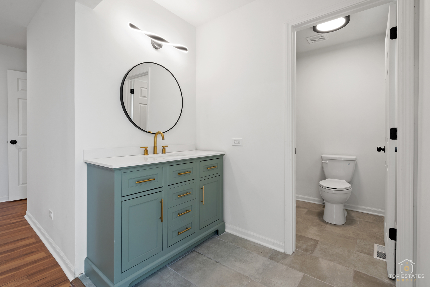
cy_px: 144
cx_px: 215
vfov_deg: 73.7
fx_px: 191
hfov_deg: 96.7
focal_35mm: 16
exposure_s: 1/1.67
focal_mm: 16
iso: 200
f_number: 10
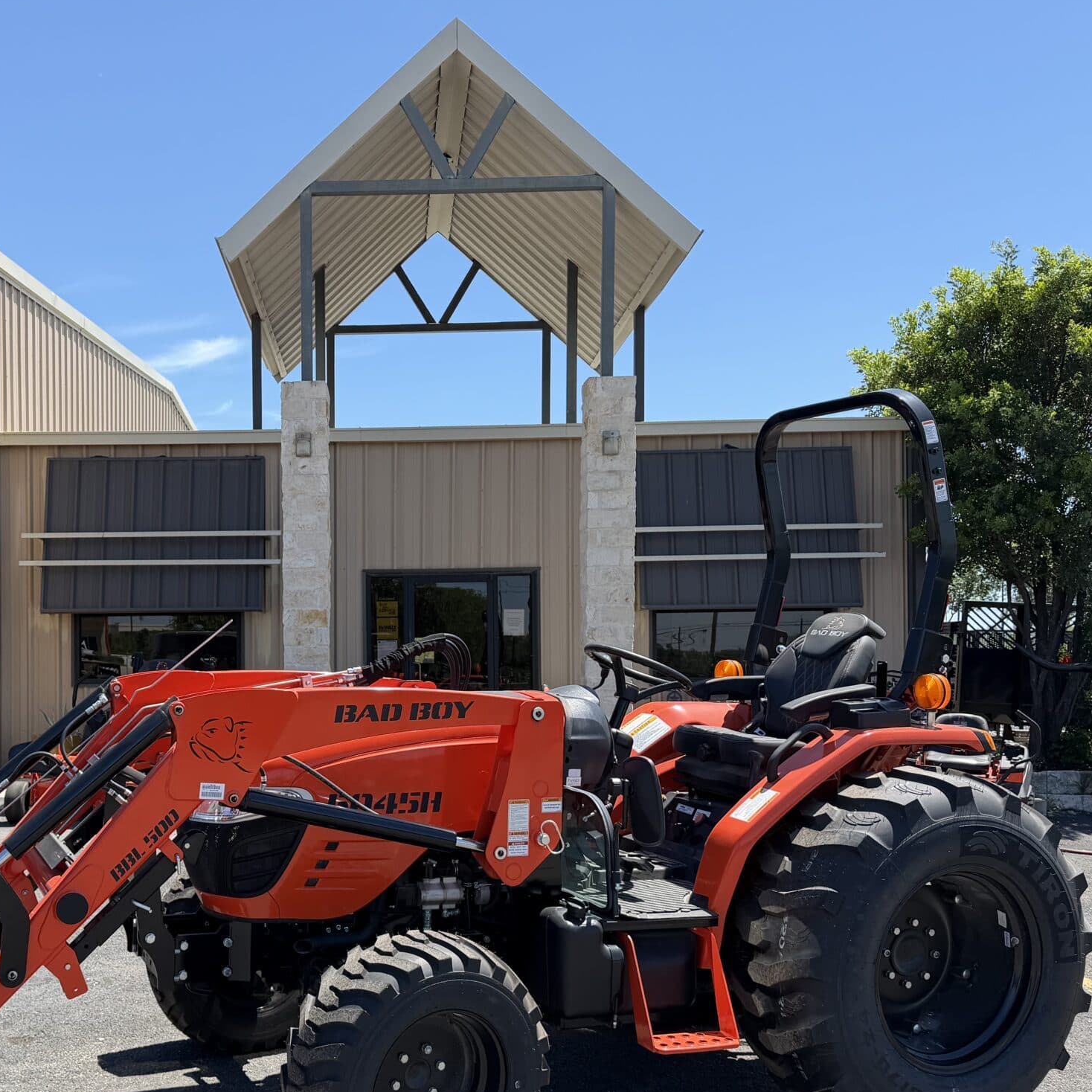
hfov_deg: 44.0
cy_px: 661
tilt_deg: +1.2
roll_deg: +1.3
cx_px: 328
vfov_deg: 44.7
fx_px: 1321
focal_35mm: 37
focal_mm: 6.76
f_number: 1.78
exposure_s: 1/2370
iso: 80
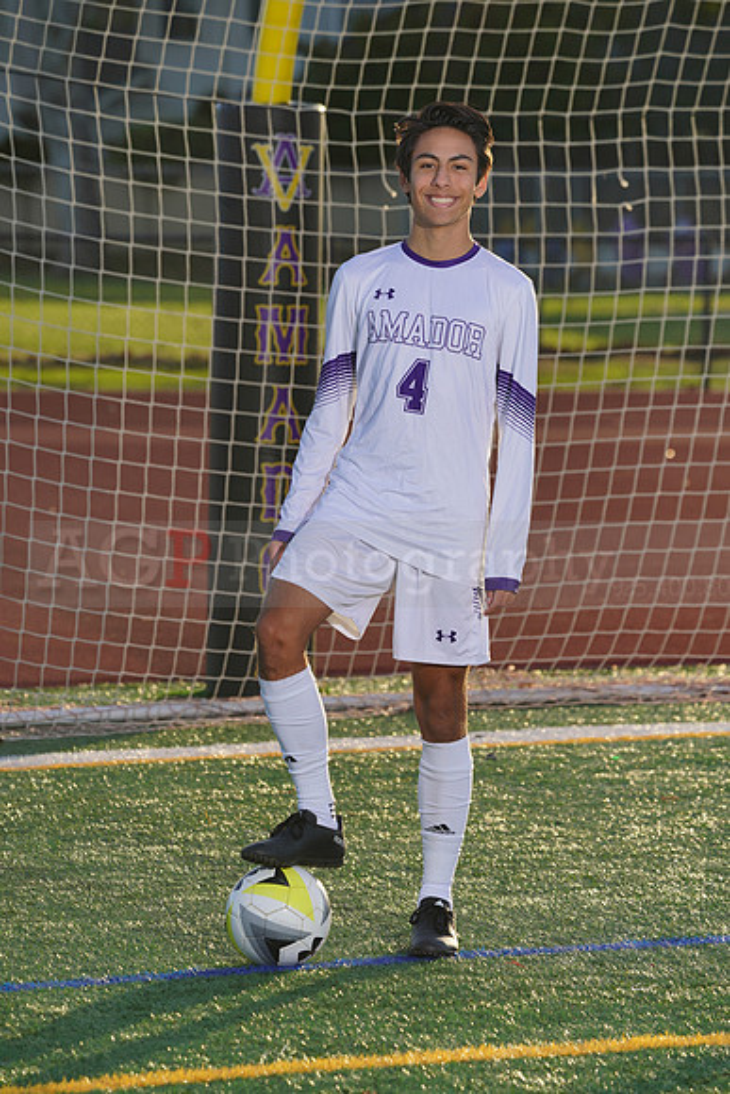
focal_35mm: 235
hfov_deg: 5.9
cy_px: 547
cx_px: 365
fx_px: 7143
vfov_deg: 8.8
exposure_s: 1/200
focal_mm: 235
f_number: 8
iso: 100
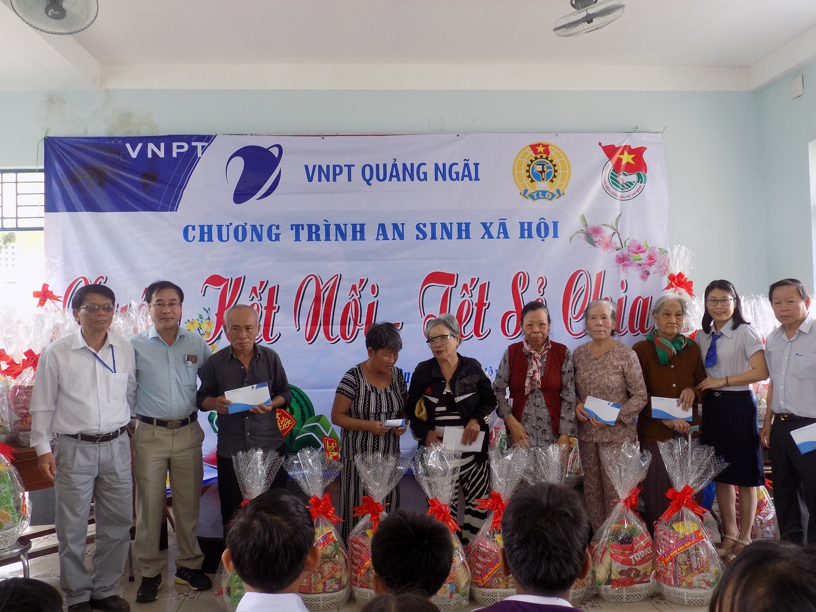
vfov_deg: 46.8
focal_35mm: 30
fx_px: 707
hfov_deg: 60.0
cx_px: 408
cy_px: 306
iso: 140
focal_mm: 5.3
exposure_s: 1/30
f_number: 3.3
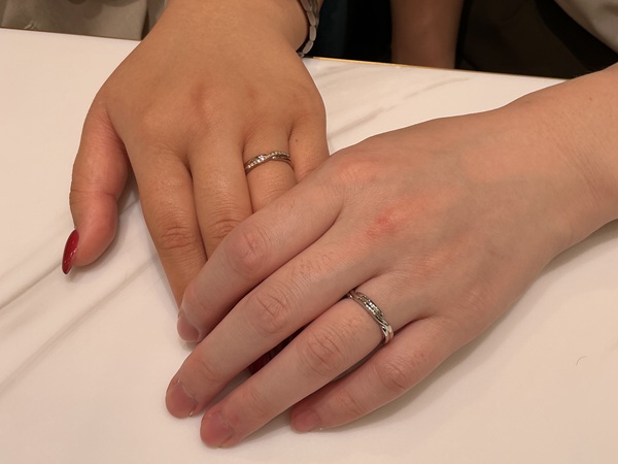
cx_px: 309
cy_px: 232
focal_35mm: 29
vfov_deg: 48.2
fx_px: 518
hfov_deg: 61.7
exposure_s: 1/238
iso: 20
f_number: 1.8
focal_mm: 3
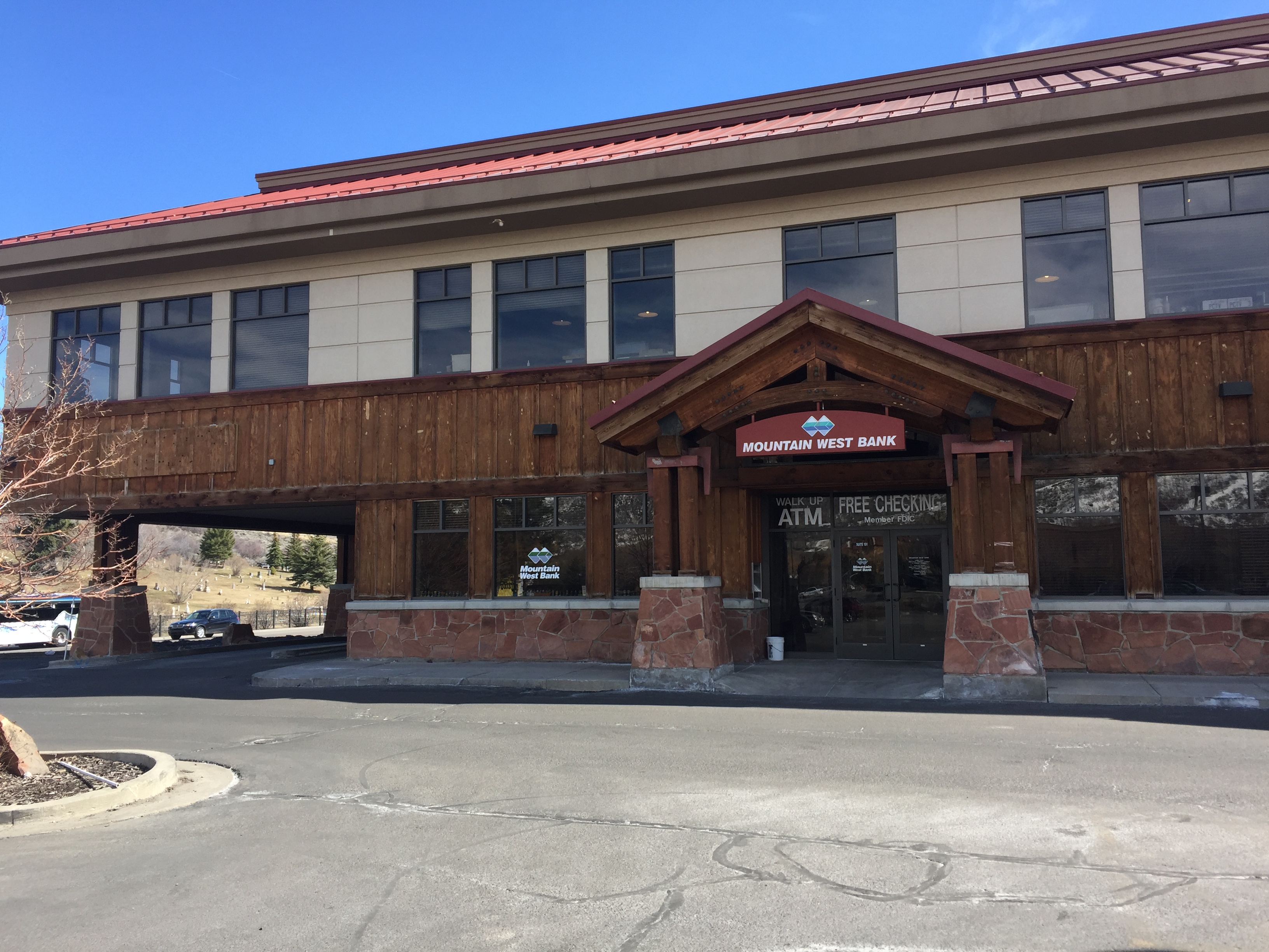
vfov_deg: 48.2
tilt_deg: +5.2
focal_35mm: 29
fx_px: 1063
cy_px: 476
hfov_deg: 61.7
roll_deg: +0.3
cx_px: 634
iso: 32
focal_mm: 4.15
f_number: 2.2
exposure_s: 1/670
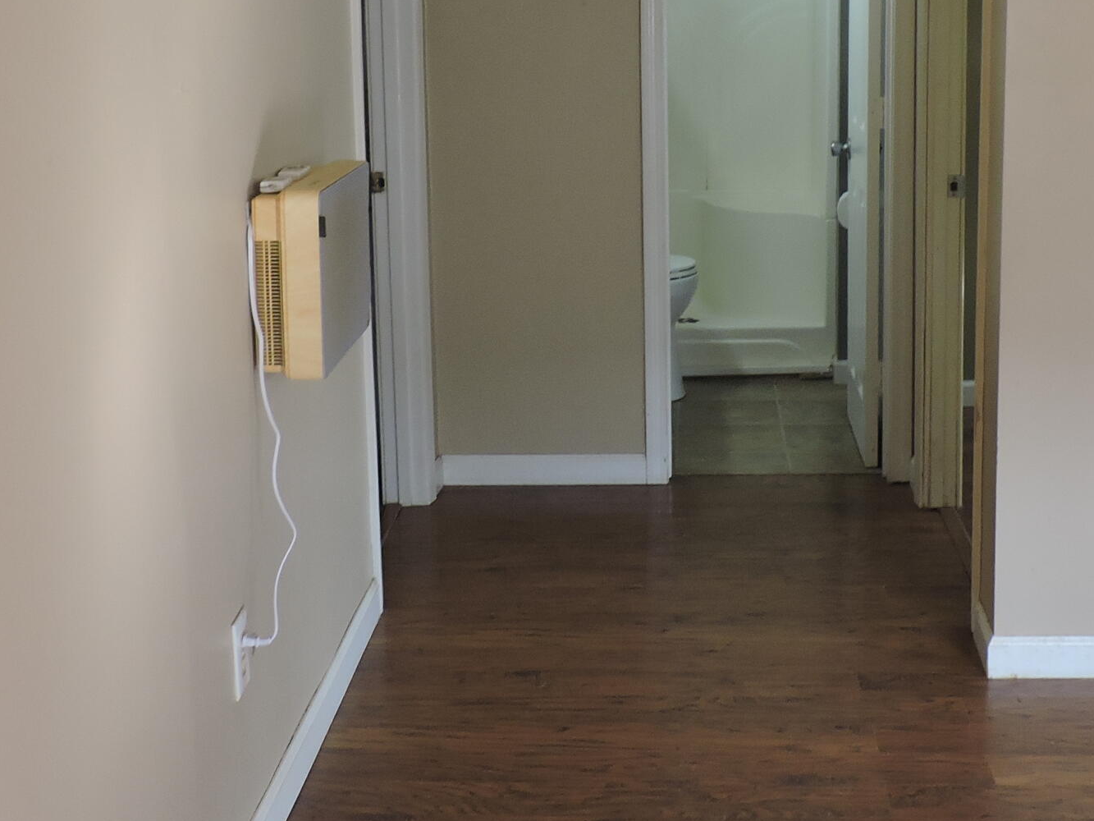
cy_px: 211
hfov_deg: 35.4
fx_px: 1707
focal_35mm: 54
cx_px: 665
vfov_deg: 26.7
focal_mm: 4.3
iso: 160
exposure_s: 1/30
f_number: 3
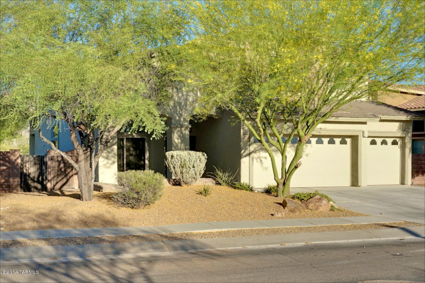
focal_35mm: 42
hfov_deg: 46.4
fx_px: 496
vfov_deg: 31.9
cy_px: 142
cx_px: 212
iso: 400
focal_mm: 28
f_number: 16
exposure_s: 1/160
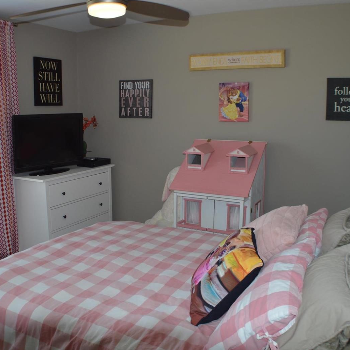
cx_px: 147
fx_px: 492
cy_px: 177
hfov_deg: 39.1
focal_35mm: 43
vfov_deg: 39.2
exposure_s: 1/125
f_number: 4
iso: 280
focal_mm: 22
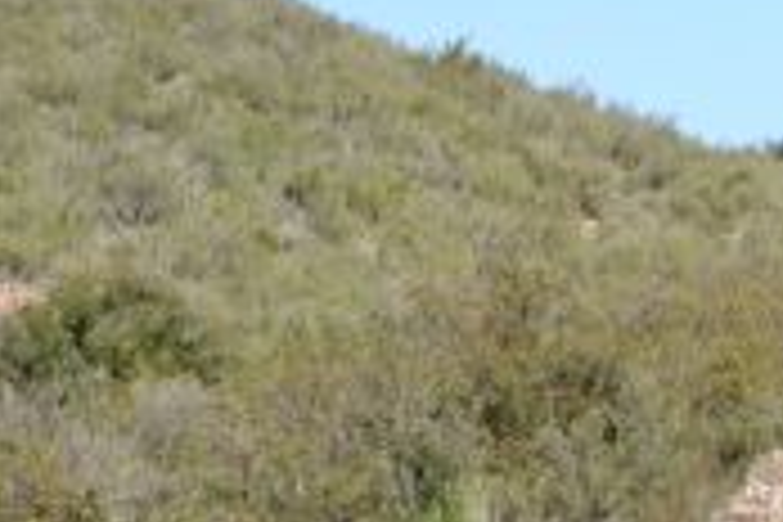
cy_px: 358
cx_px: 1647
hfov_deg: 5.3
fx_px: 8249
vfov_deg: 3.6
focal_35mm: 379
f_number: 8
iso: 1600
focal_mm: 55
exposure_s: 1/4000
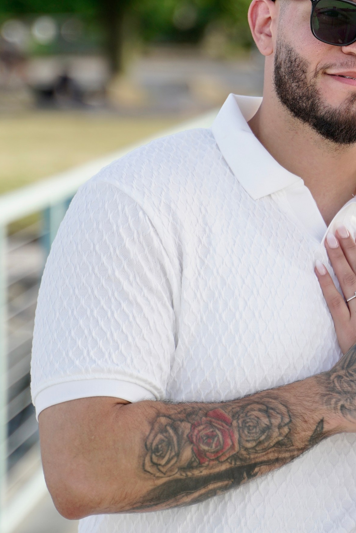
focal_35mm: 174
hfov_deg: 7.8
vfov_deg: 11.8
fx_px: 2580
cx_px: 387
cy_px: 155
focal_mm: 75
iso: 100
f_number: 2.8
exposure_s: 1/400
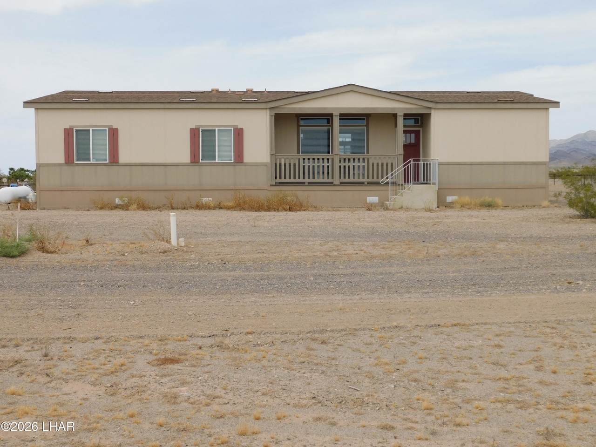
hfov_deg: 42.1
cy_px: 224
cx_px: 298
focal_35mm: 45
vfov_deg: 32.2
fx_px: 775
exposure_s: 1/400
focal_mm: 8
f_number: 7.4
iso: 125
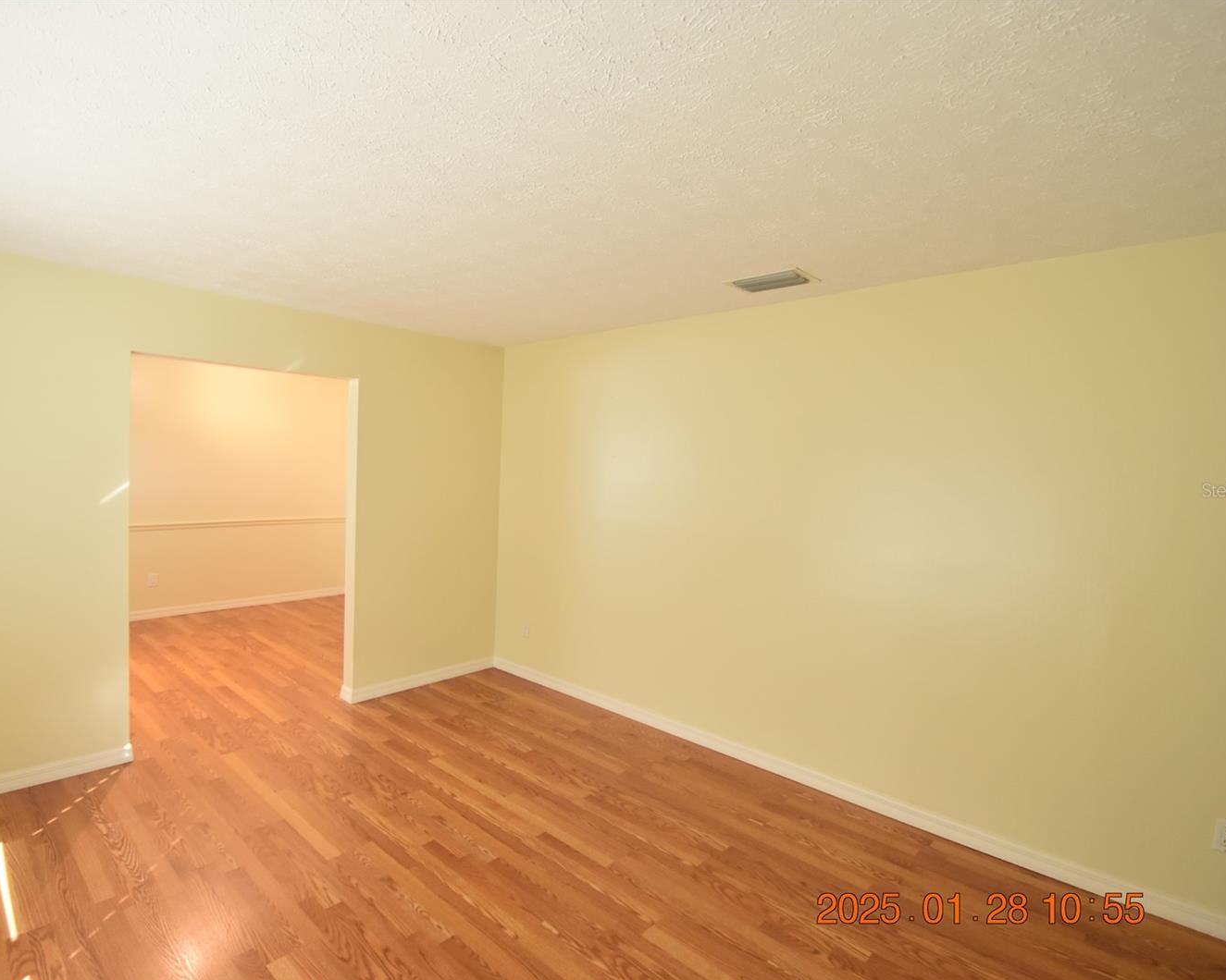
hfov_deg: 89.3
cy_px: 490
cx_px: 544
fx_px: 617
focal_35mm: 17
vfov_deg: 77.0
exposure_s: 1/80
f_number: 4.5
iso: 800
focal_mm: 10
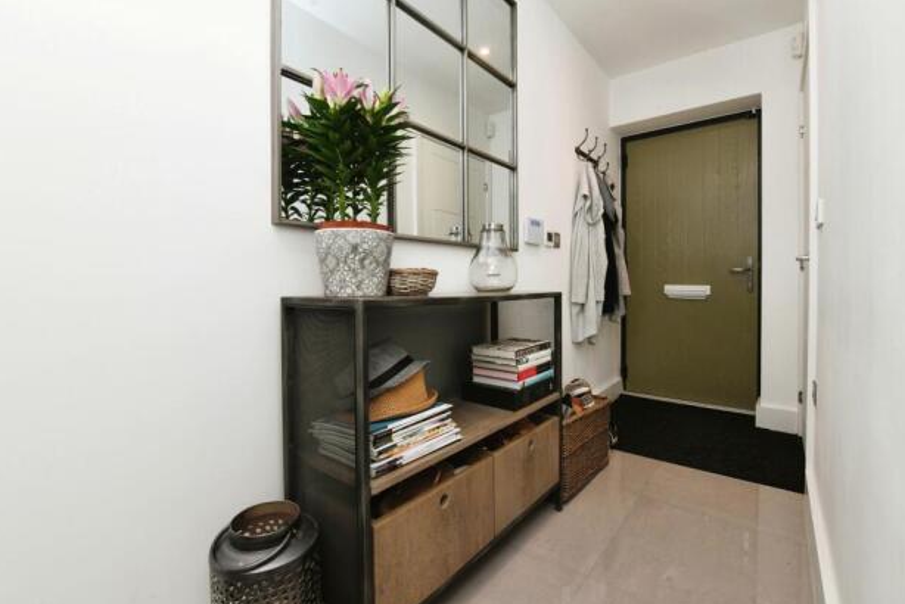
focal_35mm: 16
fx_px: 402
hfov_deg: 96.7
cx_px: 453
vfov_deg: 73.8
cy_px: 295
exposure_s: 1/60
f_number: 10
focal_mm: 15
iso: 640
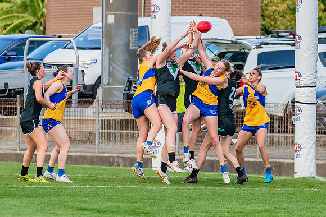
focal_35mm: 472
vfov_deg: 2.9
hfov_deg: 4.4
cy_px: 90
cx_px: 209
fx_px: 4273
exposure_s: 1/1600
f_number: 6.3
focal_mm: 240
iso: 800
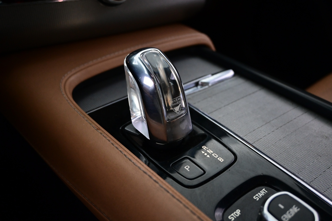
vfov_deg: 40.8
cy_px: 110
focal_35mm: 32
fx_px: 297
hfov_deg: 58.3
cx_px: 166
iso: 1800
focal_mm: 21.5
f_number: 4
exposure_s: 1/30
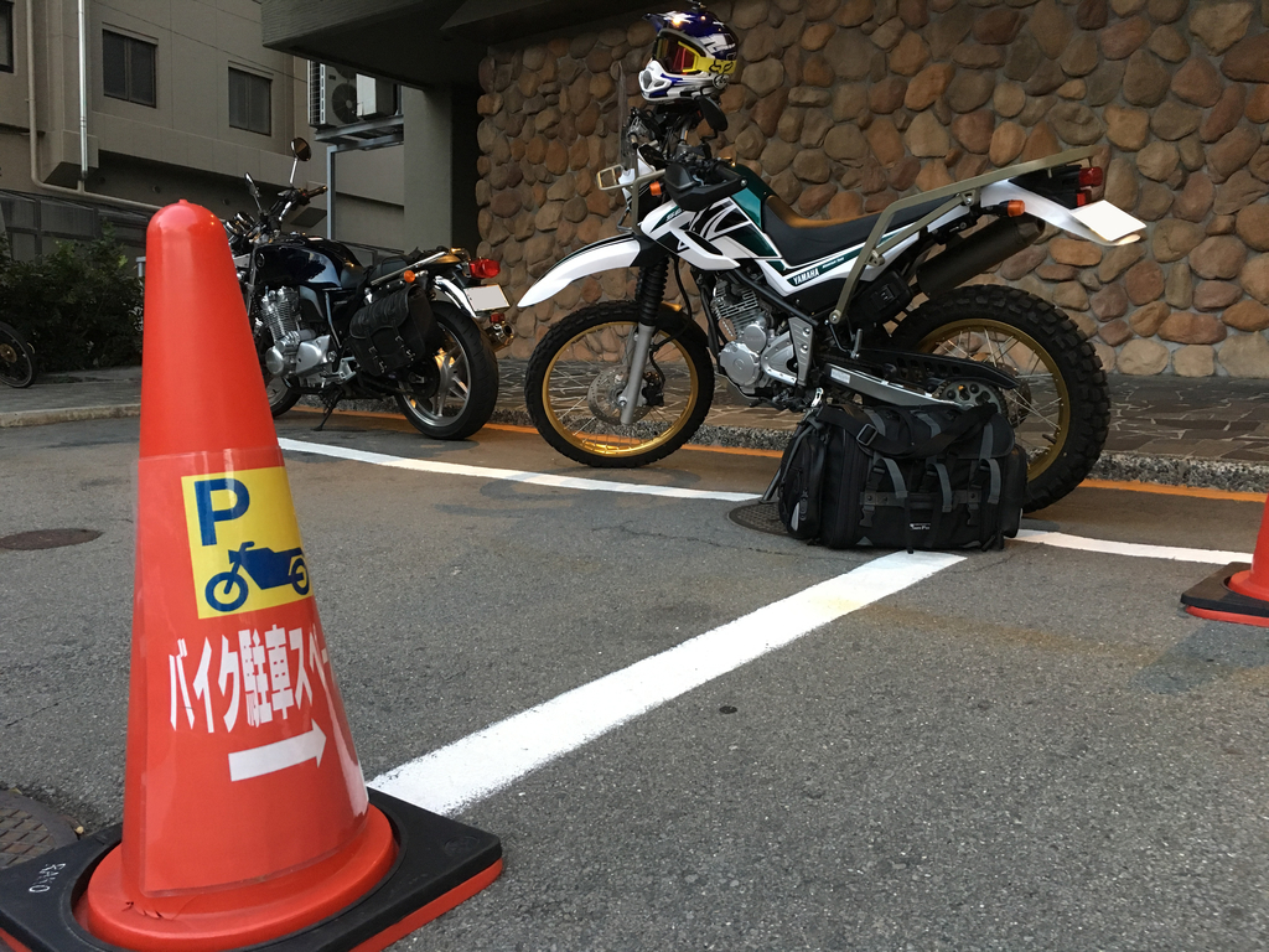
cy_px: 476
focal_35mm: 29
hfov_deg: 61.7
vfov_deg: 48.2
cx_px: 634
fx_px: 1063
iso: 160
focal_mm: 4.15
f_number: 2.2
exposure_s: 1/30
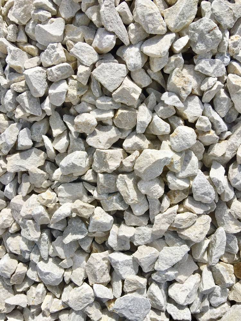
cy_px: 160
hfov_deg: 48.2
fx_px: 269
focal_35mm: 29
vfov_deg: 61.7
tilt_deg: -58.8
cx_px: 120
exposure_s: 1/4405
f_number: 2.2
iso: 32
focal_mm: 4.15
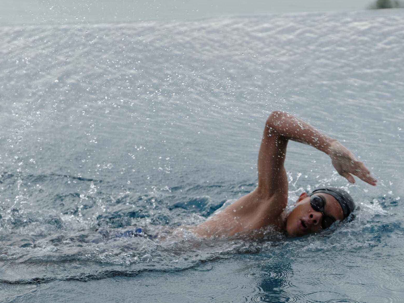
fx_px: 1541
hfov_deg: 14.9
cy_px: 174
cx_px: 270
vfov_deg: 11.2
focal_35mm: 132
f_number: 4
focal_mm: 55
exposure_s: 1/1000
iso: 200
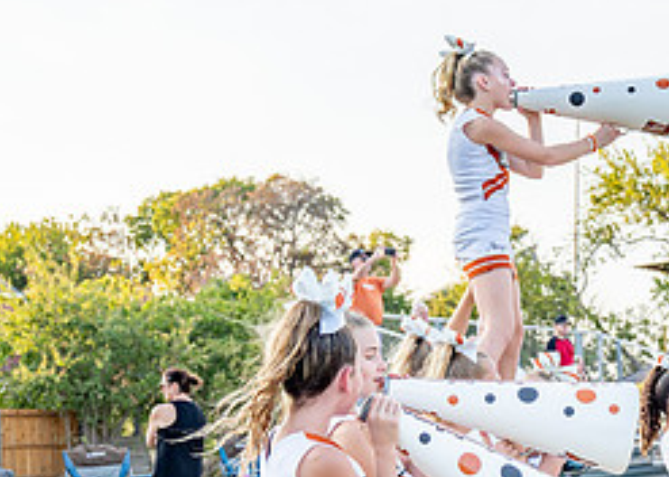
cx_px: 657
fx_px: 1329
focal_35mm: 70
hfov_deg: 26.8
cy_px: 411
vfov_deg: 20.0
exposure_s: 1/1000
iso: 200
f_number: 2.8
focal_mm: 24
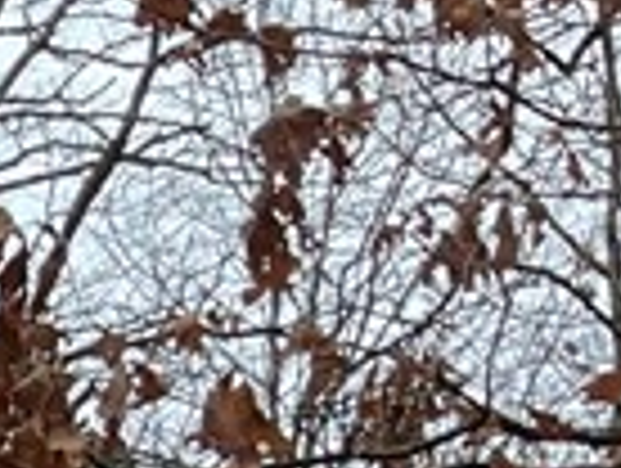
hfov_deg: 8.1
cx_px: -1107
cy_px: 1642
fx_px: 3864
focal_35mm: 215
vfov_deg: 6.1
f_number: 1.8
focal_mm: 3
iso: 25
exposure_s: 1/120
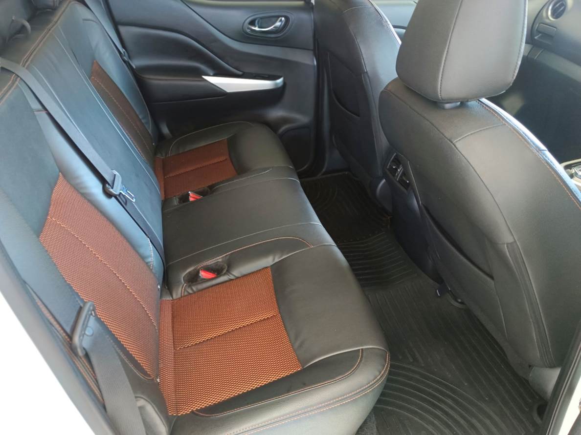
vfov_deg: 54.9
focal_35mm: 25
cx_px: 290
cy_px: 218
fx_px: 420
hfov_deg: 69.4
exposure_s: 1/25
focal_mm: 4.84
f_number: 2
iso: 1560
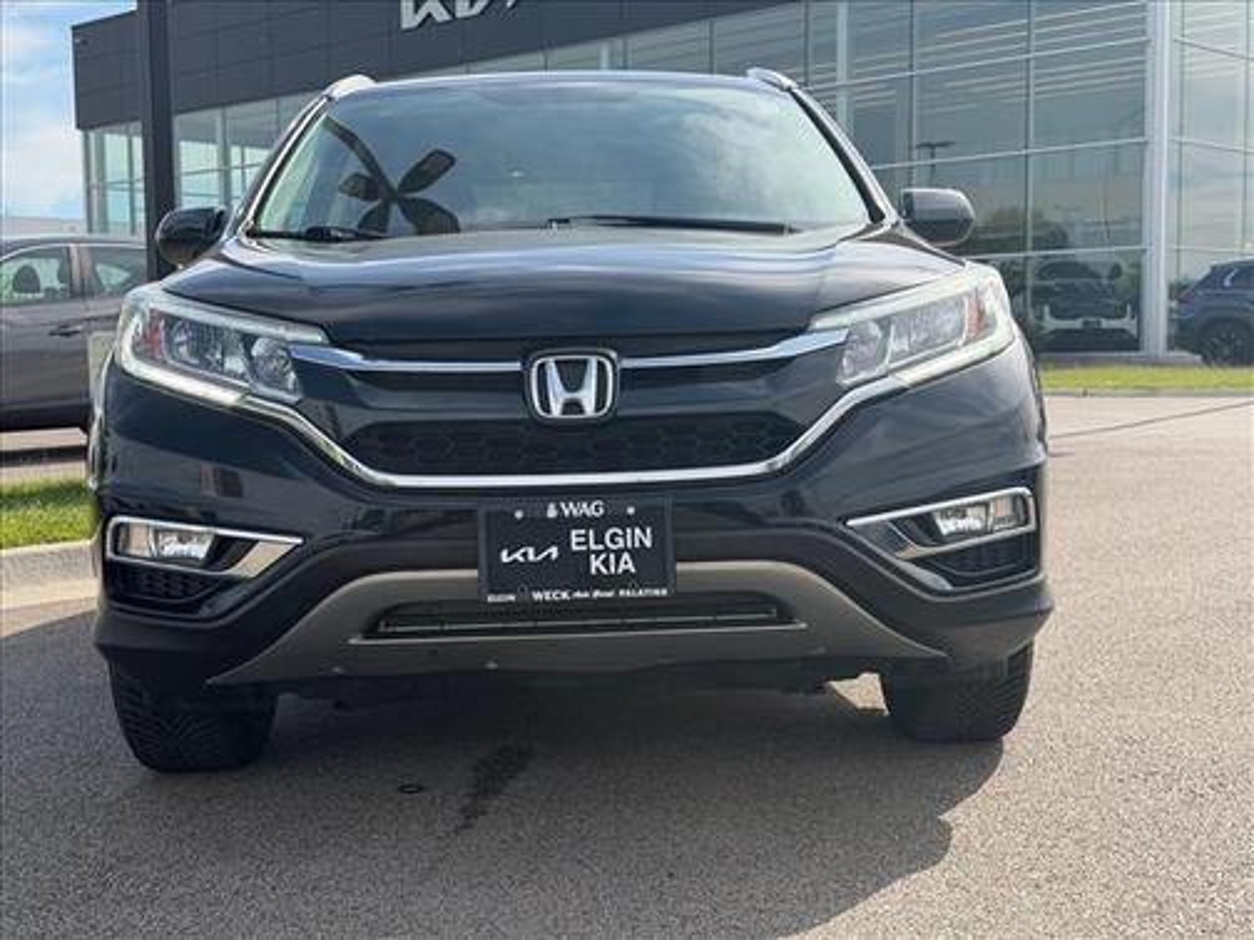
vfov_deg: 30.3
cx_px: 627
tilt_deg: -4.9
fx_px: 1739
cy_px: 470
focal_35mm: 48
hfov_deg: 39.7
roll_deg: +0.7
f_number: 1.78
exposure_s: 1/3891
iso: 100
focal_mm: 6.76
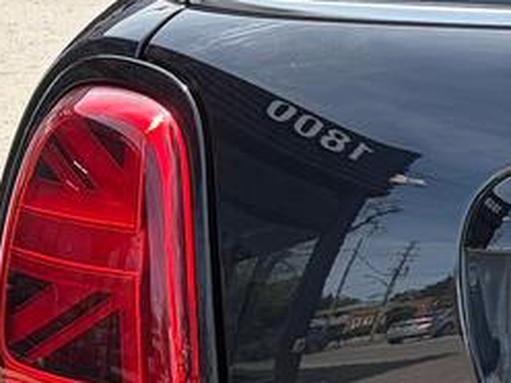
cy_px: 218
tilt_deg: -16.6
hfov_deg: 13.2
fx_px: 1978
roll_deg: +1.9
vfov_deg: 11.1
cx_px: 931
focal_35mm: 134
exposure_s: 1/1484
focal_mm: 5.96
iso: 64
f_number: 1.6
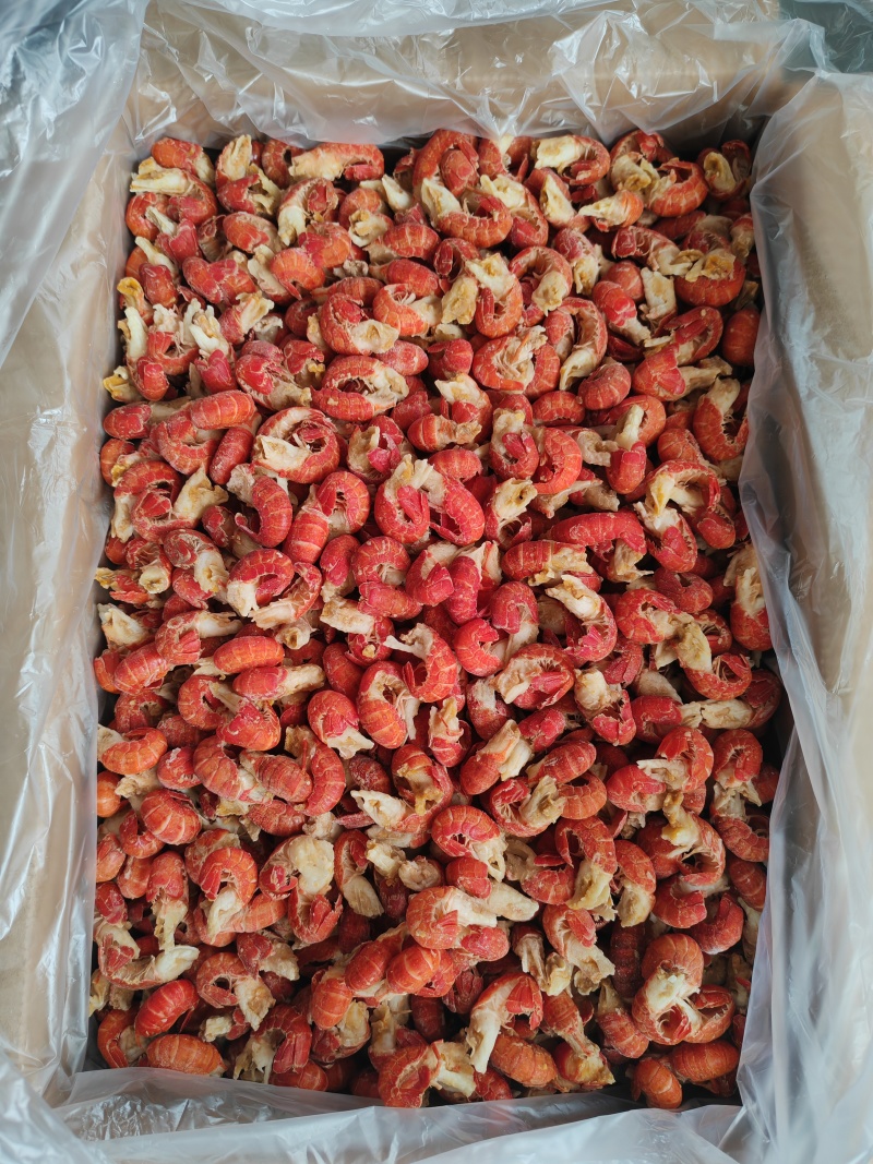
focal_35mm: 27
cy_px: 582
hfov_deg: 51.3
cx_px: 436
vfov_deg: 65.3
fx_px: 908
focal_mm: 6.12
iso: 250
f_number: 1.9
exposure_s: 1/100
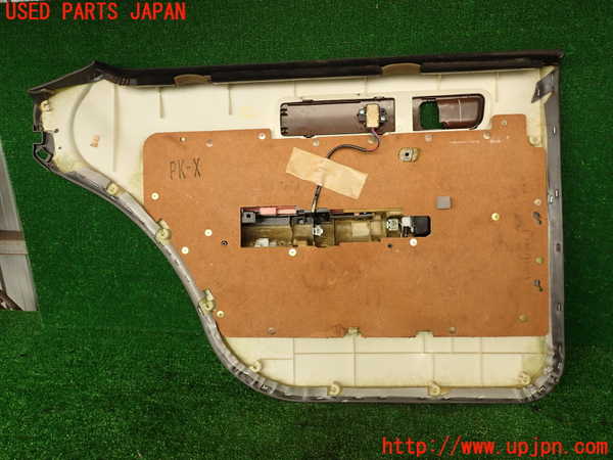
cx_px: 306
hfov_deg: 69.4
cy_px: 230
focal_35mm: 25
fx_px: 443
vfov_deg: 54.9
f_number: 2.8
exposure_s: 1/100
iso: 100
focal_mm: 4.5
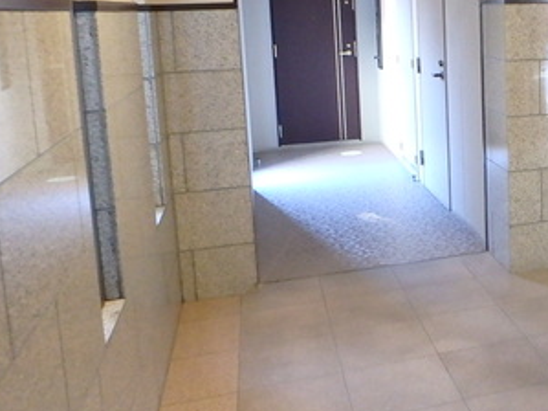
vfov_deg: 31.7
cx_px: 541
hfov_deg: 37.8
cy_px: 114
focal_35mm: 45
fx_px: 712
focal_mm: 3.7
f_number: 3.5
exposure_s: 1/10
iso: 800
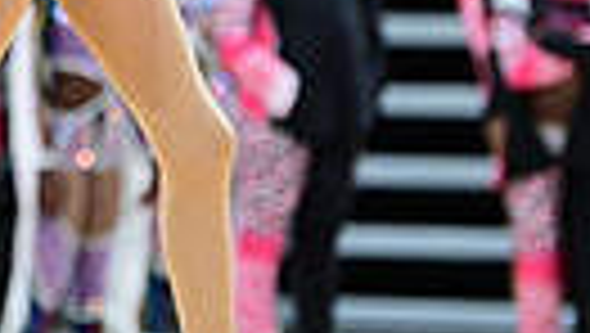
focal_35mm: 670
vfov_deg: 1.8
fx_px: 10492
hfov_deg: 3.2
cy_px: -176
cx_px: -212
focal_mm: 145
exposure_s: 1/1000
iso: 6400
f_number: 3.2
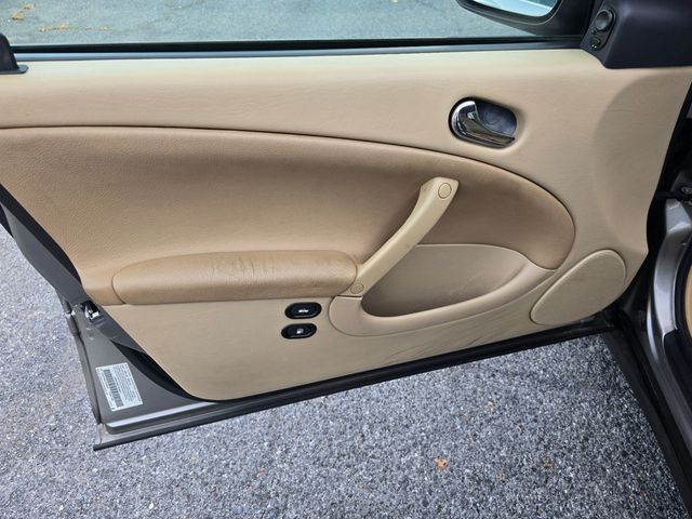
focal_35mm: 23
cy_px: 260
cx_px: 346
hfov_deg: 73.9
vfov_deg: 58.9
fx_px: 460
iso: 32
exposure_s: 1/180
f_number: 1.7
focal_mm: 6.3
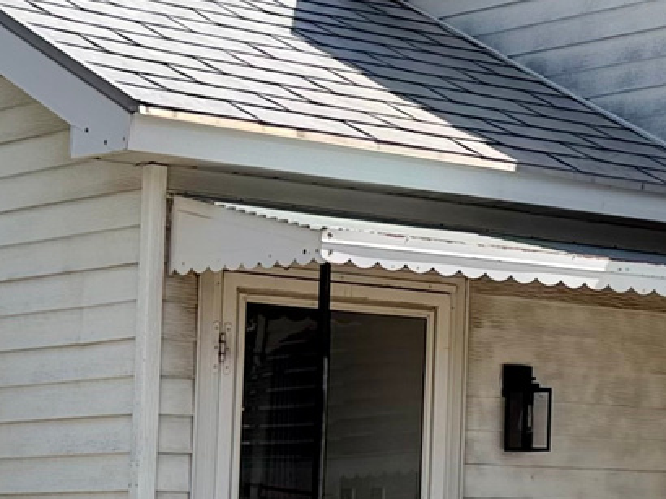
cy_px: 312
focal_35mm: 120
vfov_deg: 12.3
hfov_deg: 15.1
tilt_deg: +7.2
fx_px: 2307
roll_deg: +1.3
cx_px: 1027
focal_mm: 6.76
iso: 80
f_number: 1.78
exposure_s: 1/5319
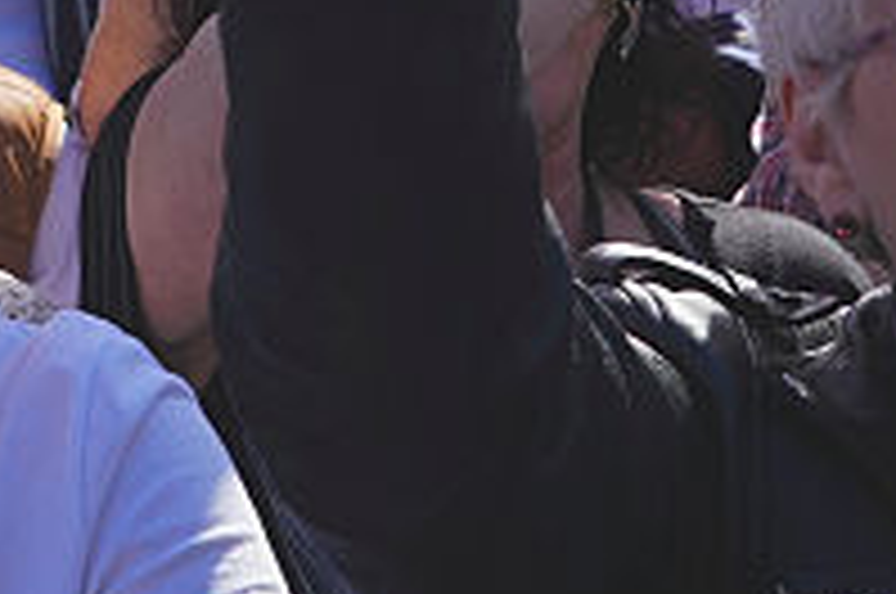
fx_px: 4100
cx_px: -153
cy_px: -430
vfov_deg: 8.0
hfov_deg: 12.2
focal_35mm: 165
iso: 200
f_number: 5.6
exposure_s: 1/1250
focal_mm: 32
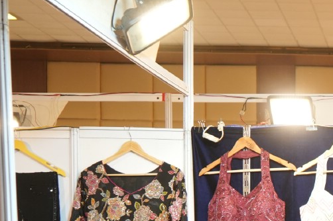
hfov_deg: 16.6
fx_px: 1026
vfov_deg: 12.0
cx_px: 509
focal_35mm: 111
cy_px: 282
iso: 800
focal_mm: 29
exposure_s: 1/160
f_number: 5
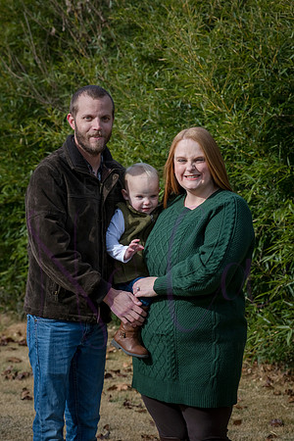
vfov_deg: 18.3
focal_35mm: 112
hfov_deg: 12.2
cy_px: 220
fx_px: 1372
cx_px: 147
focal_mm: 112
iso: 400
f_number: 8
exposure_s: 1/1000
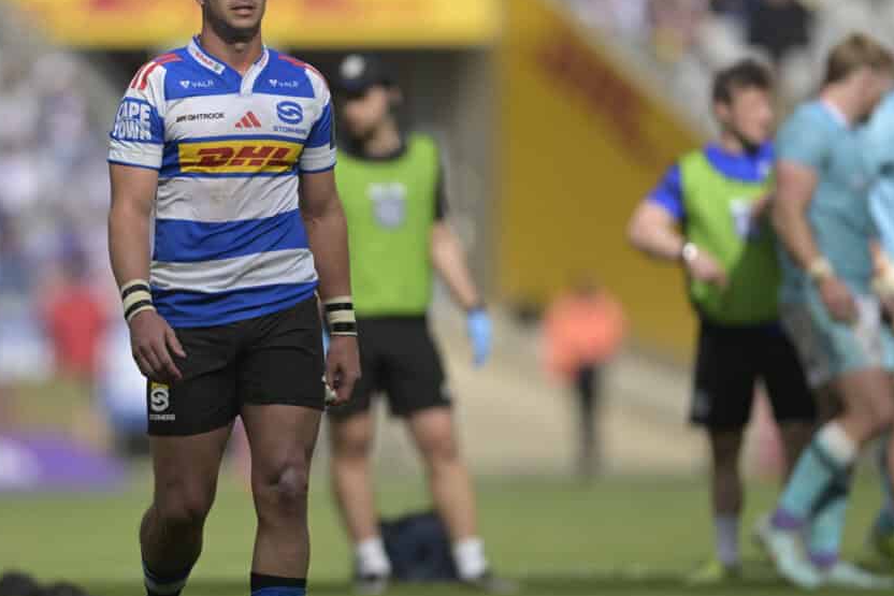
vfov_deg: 1.9
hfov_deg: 2.9
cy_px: 324
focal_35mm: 721
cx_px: 207
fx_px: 17907
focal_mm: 400
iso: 125
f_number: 2.8
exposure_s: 1/2500
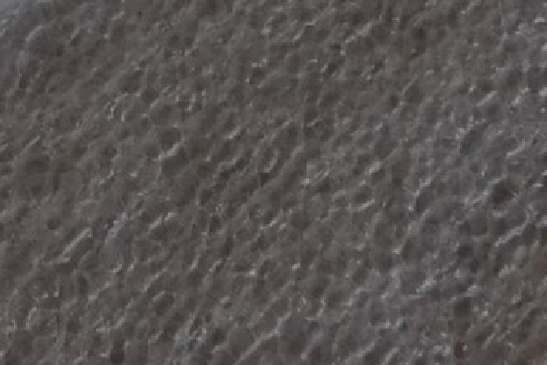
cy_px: -223
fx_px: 3130
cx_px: -413
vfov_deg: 6.6
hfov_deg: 9.5
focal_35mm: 206
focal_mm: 36
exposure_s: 1/60
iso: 3200
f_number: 5
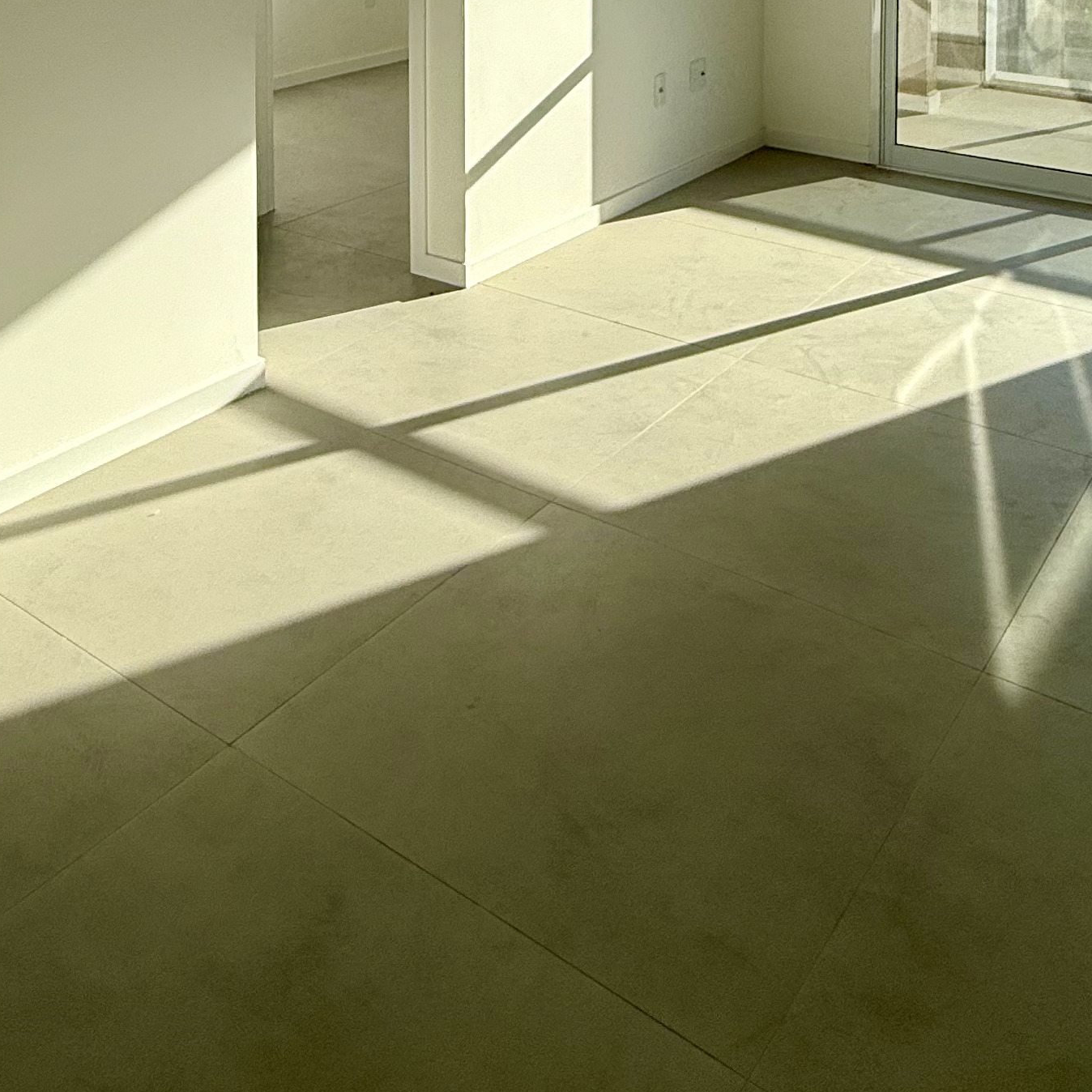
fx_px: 1321
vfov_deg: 37.3
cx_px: 489
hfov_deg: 44.9
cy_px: -122
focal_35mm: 37
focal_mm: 2.22
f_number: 2.2
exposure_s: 1/1145
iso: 50
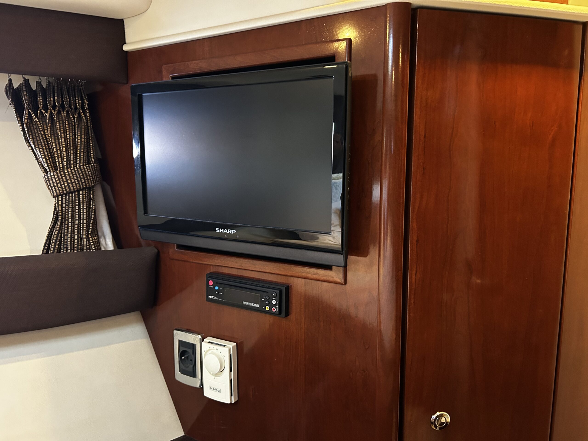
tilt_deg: -6.8
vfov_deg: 53.1
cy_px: 220
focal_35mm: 26
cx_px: 294
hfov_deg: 67.3
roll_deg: +1.6
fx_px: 442
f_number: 1.5
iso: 640
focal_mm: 5.7
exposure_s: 1/35
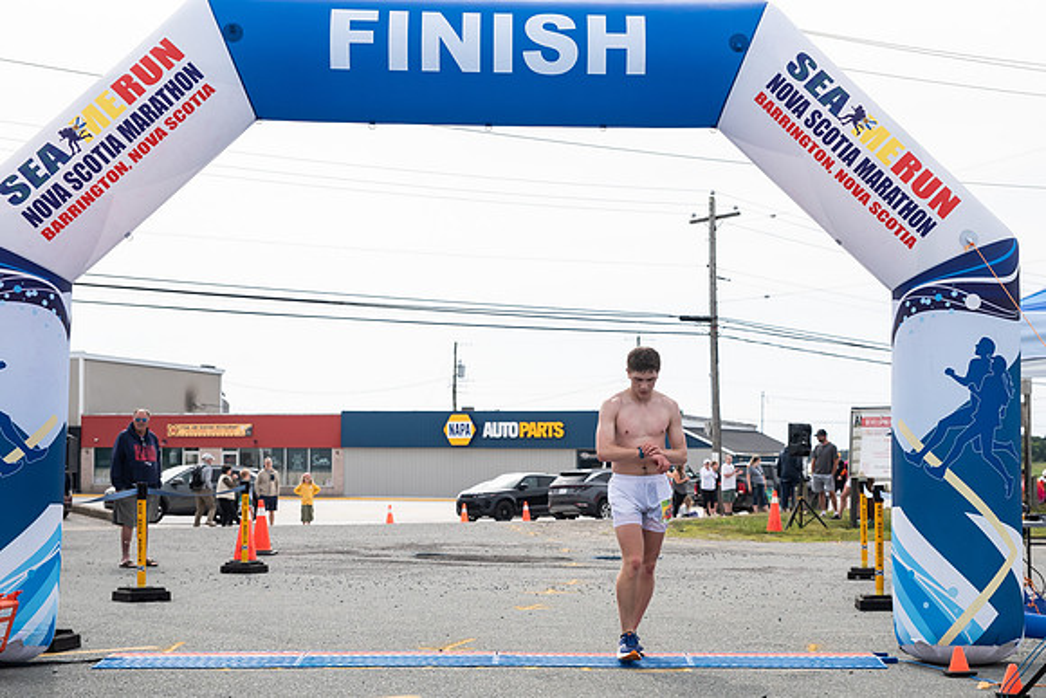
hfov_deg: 31.3
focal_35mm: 64
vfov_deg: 21.2
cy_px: 430
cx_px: 608
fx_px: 1863
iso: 800
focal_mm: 52
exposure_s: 1/3200
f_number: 4
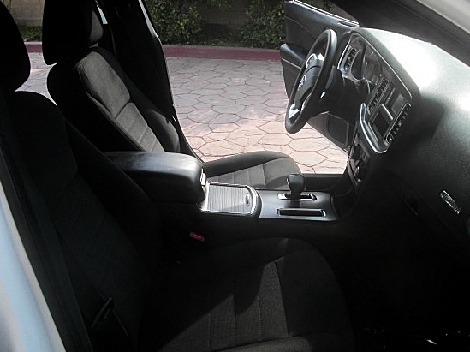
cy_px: 185
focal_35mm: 42
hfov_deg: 44.7
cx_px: 264
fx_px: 570
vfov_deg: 34.3
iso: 50
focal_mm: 6.3
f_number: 2.8
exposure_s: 1/250
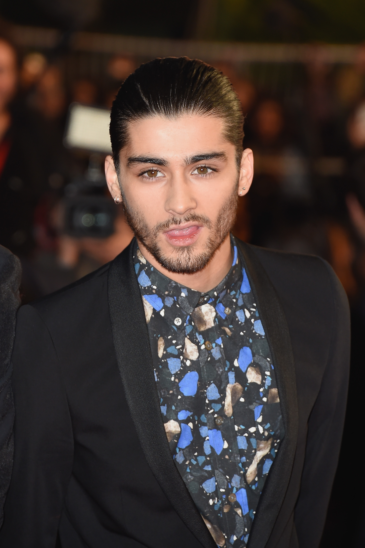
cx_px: 182
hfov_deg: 4.6
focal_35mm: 300
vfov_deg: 6.9
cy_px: 274
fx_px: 4567
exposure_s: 1/160
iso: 1250
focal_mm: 300
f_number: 7.1
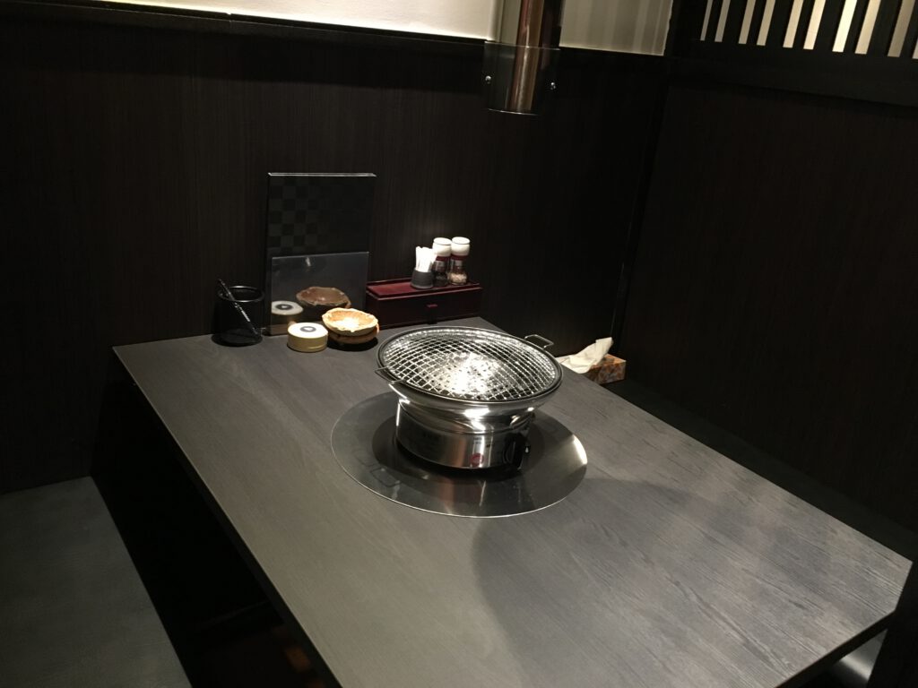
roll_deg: -6.2
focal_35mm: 29
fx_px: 769
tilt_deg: -21.0
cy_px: 344
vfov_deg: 48.2
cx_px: 459
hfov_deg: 61.7
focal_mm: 4.15
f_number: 2.2
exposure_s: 1/15
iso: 400
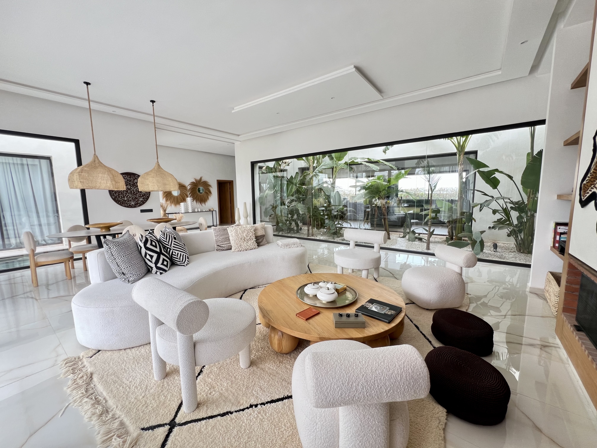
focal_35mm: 13
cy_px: 224
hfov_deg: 106.2
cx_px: 298
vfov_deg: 89.9
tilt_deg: -6.6
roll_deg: +0.6
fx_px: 224
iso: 64
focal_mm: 1.57
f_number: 1.8
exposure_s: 1/99
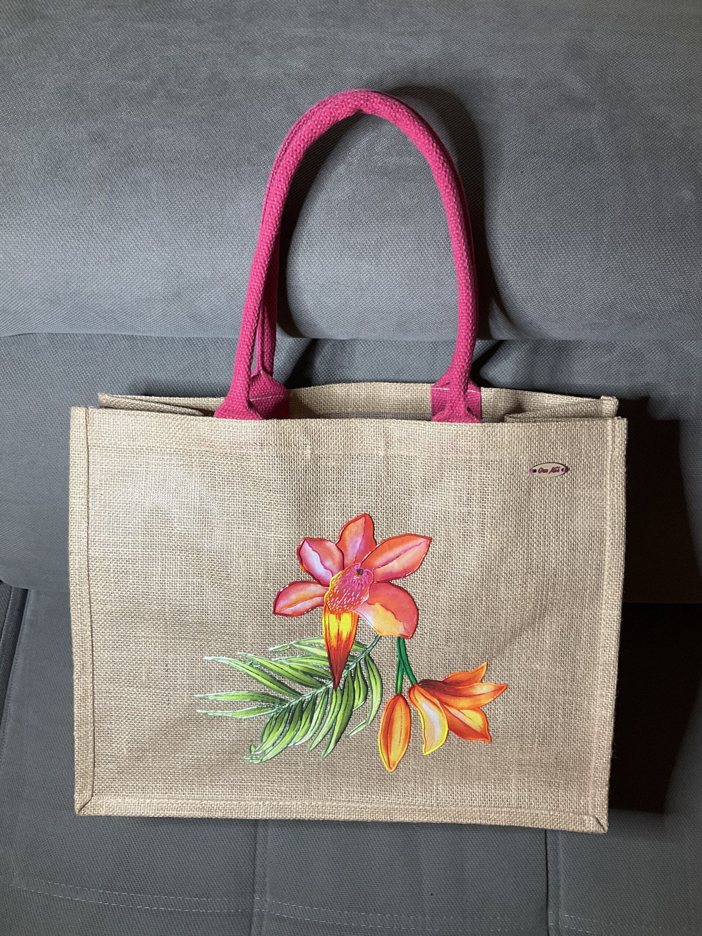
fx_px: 784
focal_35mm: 29
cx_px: 351
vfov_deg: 61.7
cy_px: 468
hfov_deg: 48.2
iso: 100
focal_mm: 3
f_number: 1.8
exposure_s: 1/50
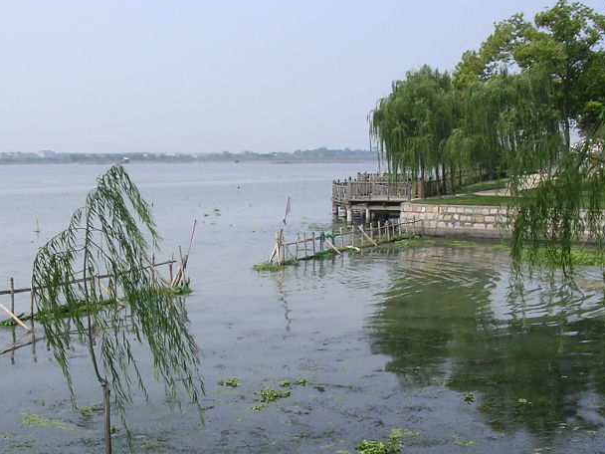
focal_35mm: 64
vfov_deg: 22.9
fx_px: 1119
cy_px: 295
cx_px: 205
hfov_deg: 30.1
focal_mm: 5.8
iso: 100
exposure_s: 1/255
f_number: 5.6
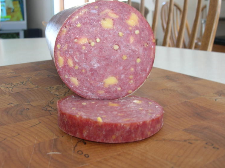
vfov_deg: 33.5
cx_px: 103
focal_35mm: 43
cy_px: 80
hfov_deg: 43.9
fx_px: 279
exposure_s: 1/5.7
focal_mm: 6
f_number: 3.7
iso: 50
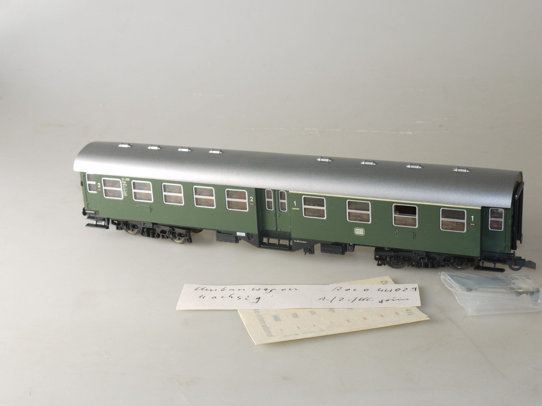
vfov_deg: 22.6
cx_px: 271
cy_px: 203
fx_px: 1018
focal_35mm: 65
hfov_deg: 29.8
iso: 100
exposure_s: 1/13
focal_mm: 23
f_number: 11
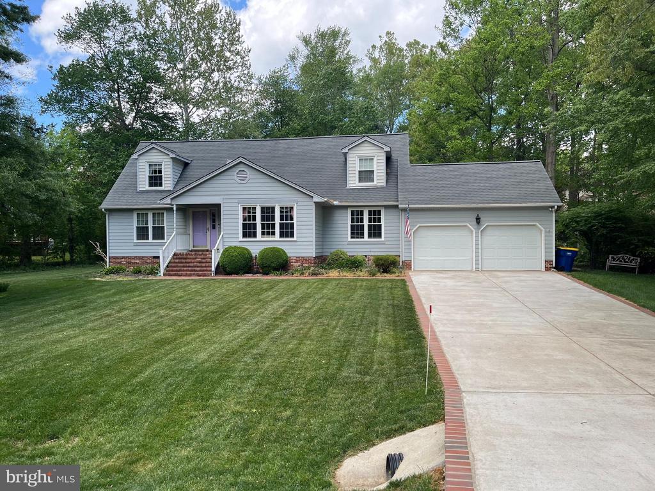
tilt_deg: +0.1
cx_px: 328
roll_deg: -0.4
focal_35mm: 26
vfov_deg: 53.1
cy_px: 246
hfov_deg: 67.3
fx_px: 492
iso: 50
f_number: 1.6
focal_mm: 5.1
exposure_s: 1/871
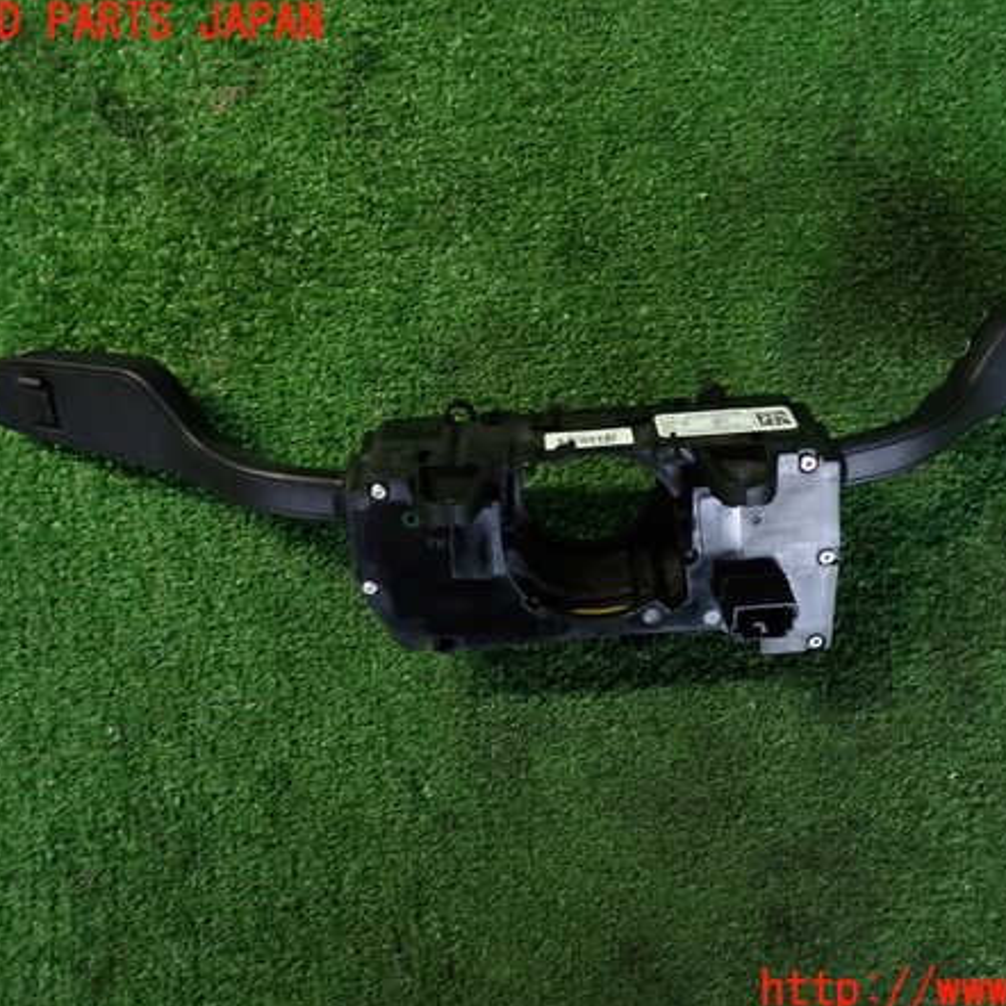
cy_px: 508
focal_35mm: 30
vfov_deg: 54.0
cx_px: 592
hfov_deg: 53.7
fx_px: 986
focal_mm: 4.5
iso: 320
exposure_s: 1/30
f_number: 2
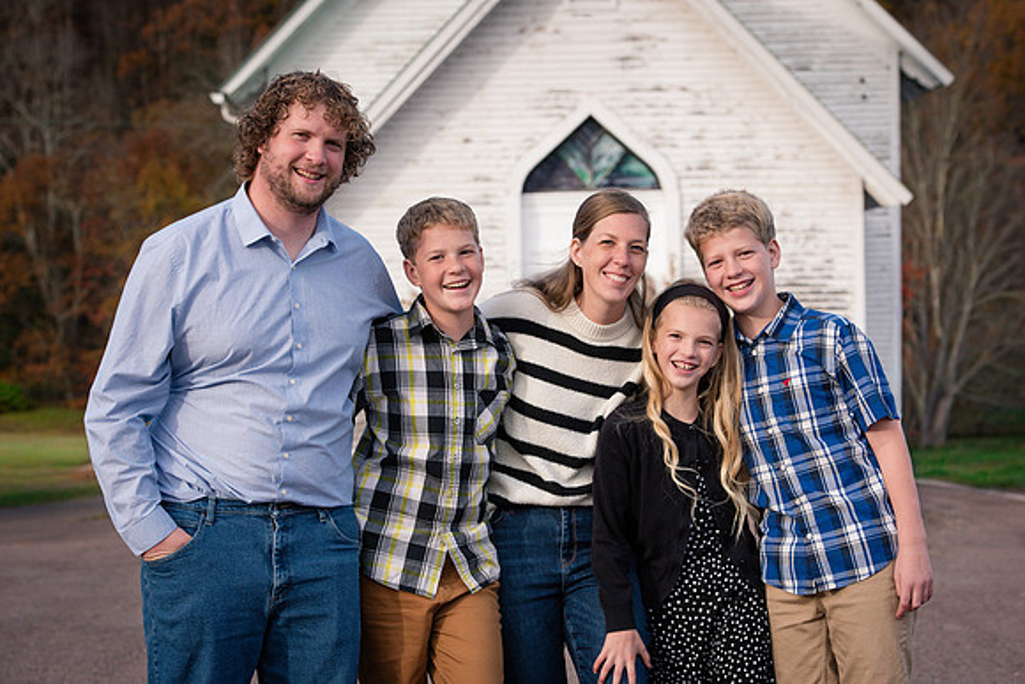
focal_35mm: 93
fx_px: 2658
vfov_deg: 14.7
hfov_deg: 21.8
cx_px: 531
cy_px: 329
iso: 1000
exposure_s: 1/1600
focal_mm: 90
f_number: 6.3
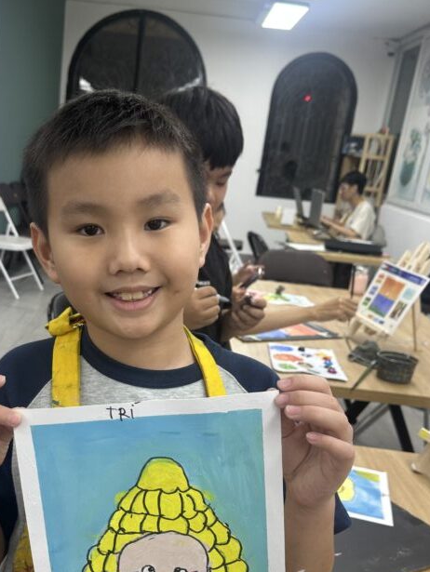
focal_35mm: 39
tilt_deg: -18.1
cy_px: 375
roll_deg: -6.8
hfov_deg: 36.5
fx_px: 645
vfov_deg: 47.2
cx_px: 142
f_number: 1.78
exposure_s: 1/100
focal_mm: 6.86
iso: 64
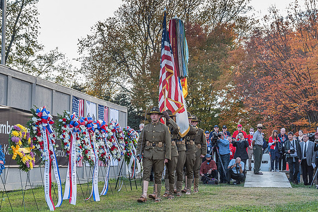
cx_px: 176
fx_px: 609
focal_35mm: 69
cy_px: 124
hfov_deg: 29.2
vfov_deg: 19.7
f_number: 8
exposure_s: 1/250
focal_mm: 52
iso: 500
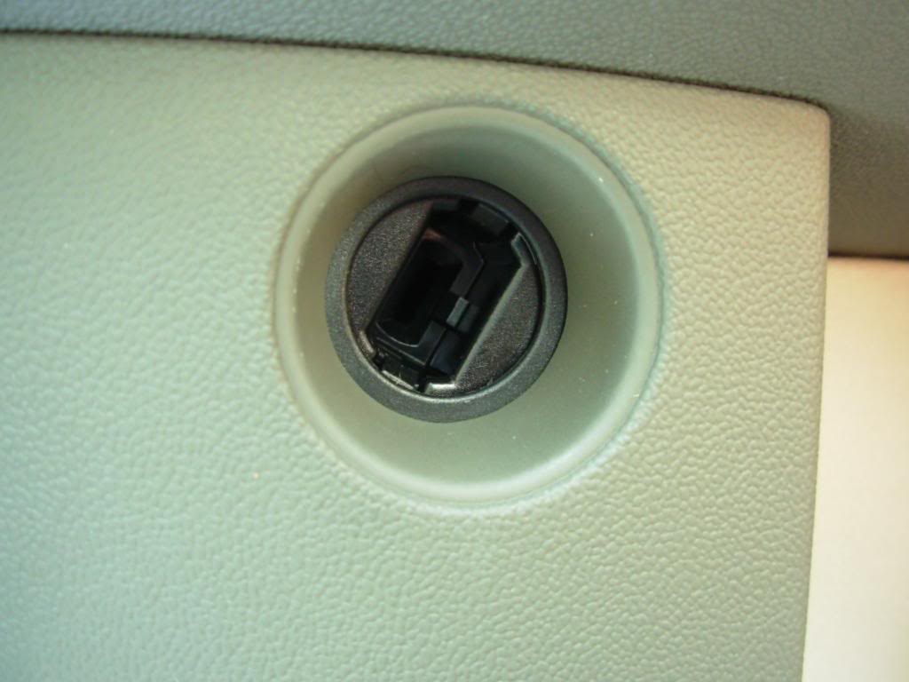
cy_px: 341
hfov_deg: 49.0
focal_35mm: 38
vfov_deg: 37.7
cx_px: 454
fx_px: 998
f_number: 2.9
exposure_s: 1/25.4
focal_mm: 6.3
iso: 159
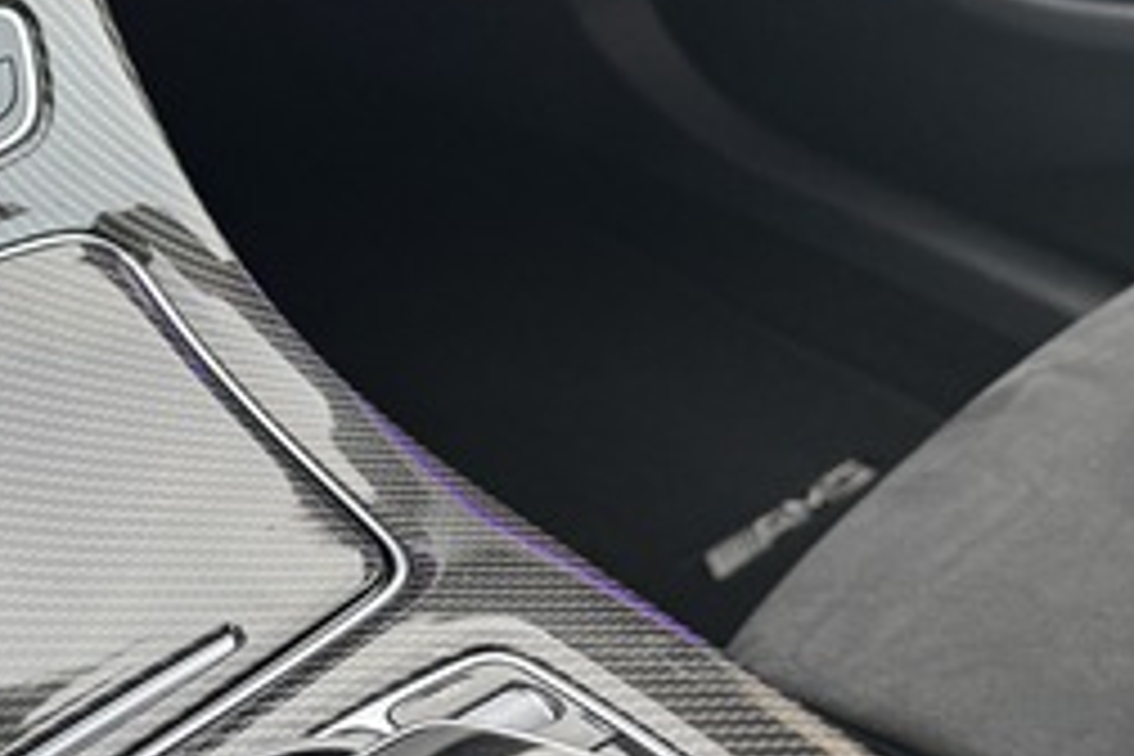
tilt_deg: -39.9
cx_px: 137
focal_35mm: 63
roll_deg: +2.0
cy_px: 500
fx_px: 1984
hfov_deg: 30.6
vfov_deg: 21.5
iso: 200
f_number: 1.78
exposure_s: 1/56
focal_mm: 6.76
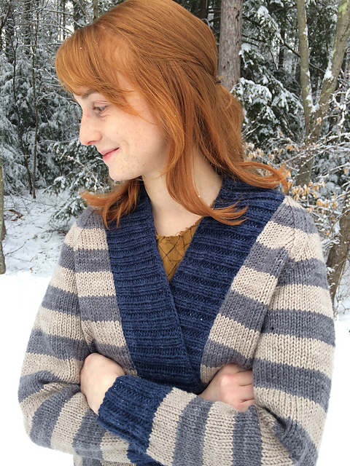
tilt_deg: -13.1
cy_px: 233
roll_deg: -1.9
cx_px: 175
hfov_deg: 48.2
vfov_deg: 61.7
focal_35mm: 29
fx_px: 391
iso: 40
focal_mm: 4.15
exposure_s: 1/120
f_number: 2.2
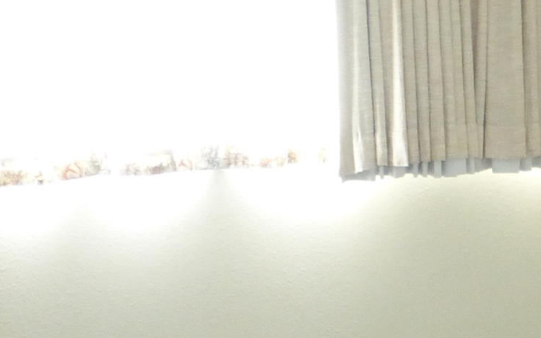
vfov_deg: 11.5
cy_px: 555
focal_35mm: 107
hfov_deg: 18.9
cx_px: 548
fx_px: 1577
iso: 400
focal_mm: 4.3
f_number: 3.3
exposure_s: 1/60
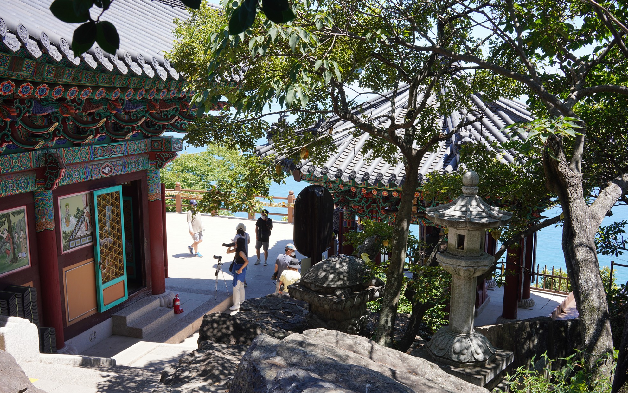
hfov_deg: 54.0
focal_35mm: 36
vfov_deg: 35.3
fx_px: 616
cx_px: 313
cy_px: 211
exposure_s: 1/100
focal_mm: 35
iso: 200
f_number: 10
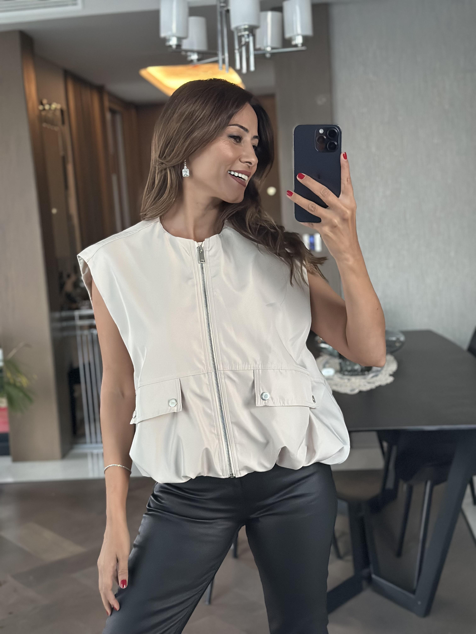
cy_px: 317
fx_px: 880
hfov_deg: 30.3
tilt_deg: -14.4
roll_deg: +3.9
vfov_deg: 39.7
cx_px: 238
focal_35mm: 48
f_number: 1.78
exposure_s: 1/38
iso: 800
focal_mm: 6.86
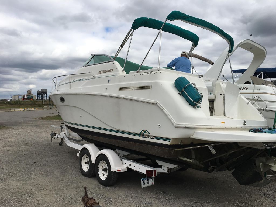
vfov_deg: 48.2
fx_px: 231
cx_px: 138
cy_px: 104
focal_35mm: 29
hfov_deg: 61.7
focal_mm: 4.15
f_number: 2.2
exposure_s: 1/1876
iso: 25
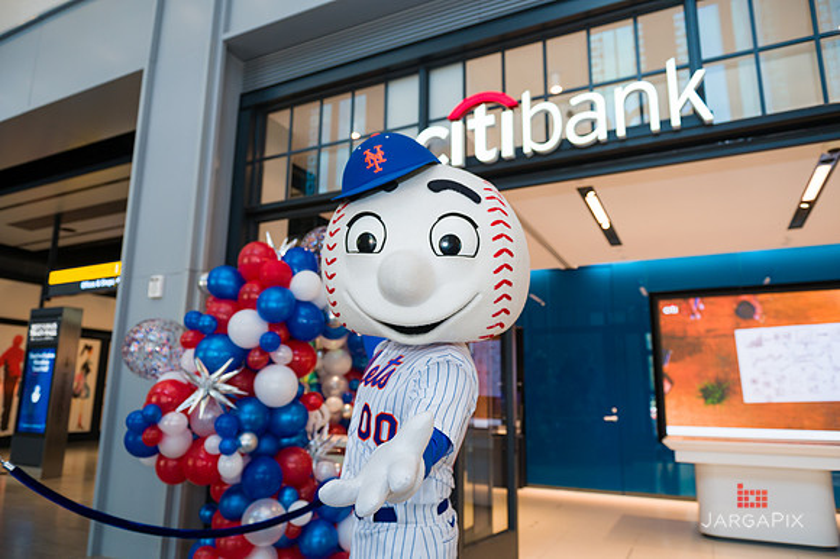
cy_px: 280
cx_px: 420
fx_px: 560
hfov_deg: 73.8
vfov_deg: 53.1
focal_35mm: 24
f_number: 4
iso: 500
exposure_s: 1/200
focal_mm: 24
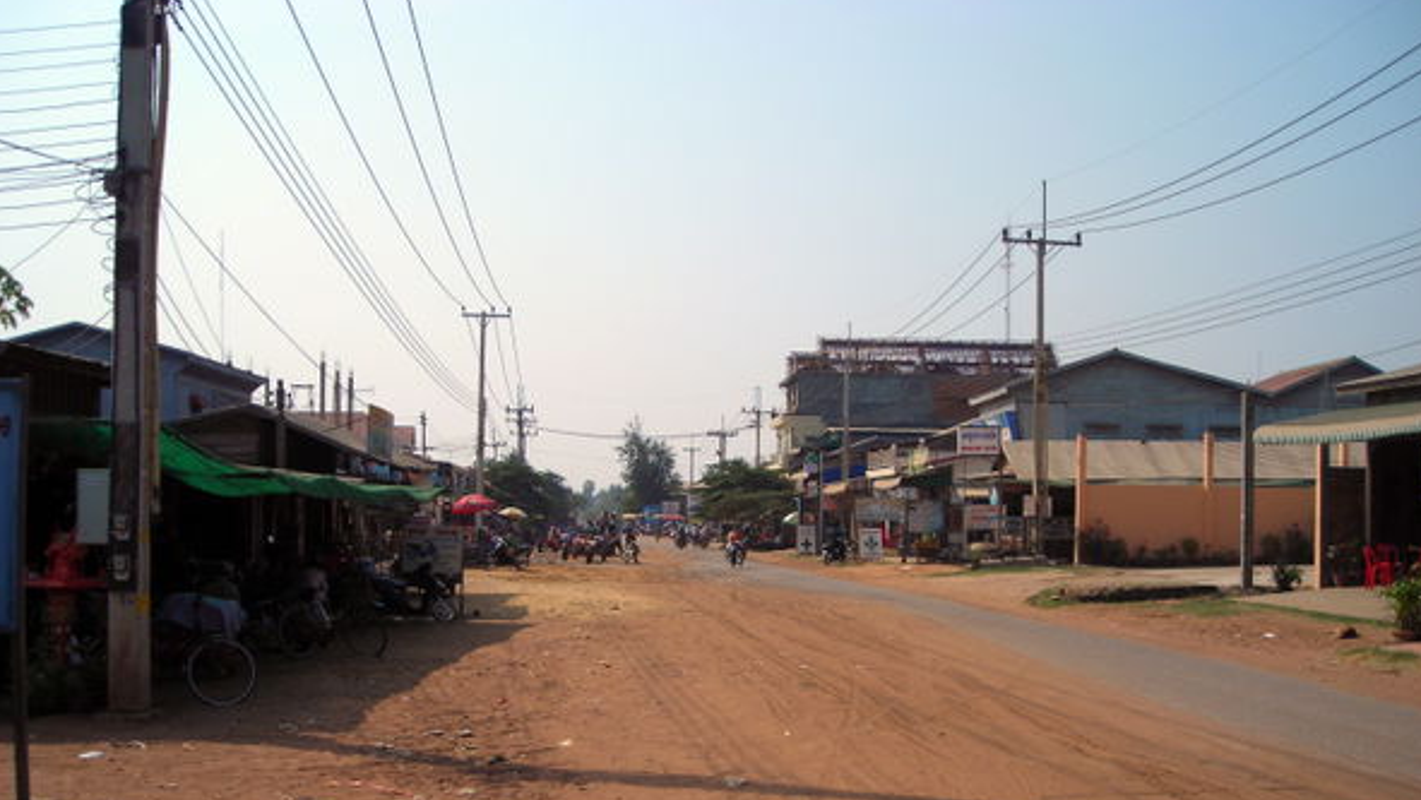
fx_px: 1583
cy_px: 526
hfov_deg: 48.3
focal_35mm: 42
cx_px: 712
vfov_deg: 28.2
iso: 50
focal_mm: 6.3
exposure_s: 1/293
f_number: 6.4
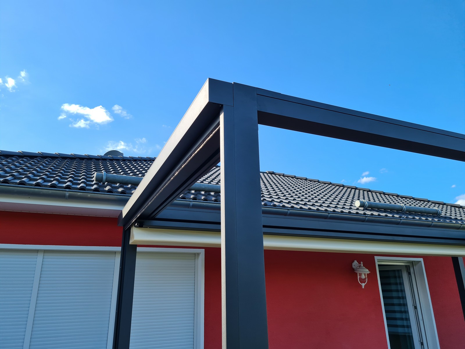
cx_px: 232
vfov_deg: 53.1
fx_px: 349
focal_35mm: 26
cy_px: 174
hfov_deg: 67.3
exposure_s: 1/1076
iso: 50
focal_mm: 5.4
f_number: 1.8
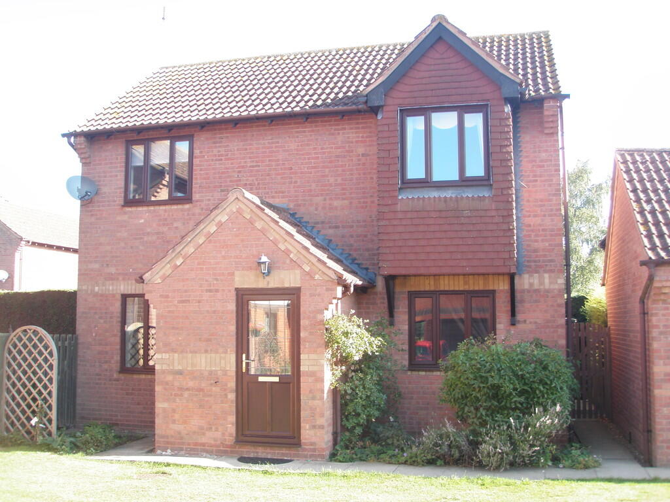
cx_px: 335
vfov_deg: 37.7
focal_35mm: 38
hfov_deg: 49.0
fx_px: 735
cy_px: 251
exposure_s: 1/80
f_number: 3.5
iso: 80
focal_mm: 6.7
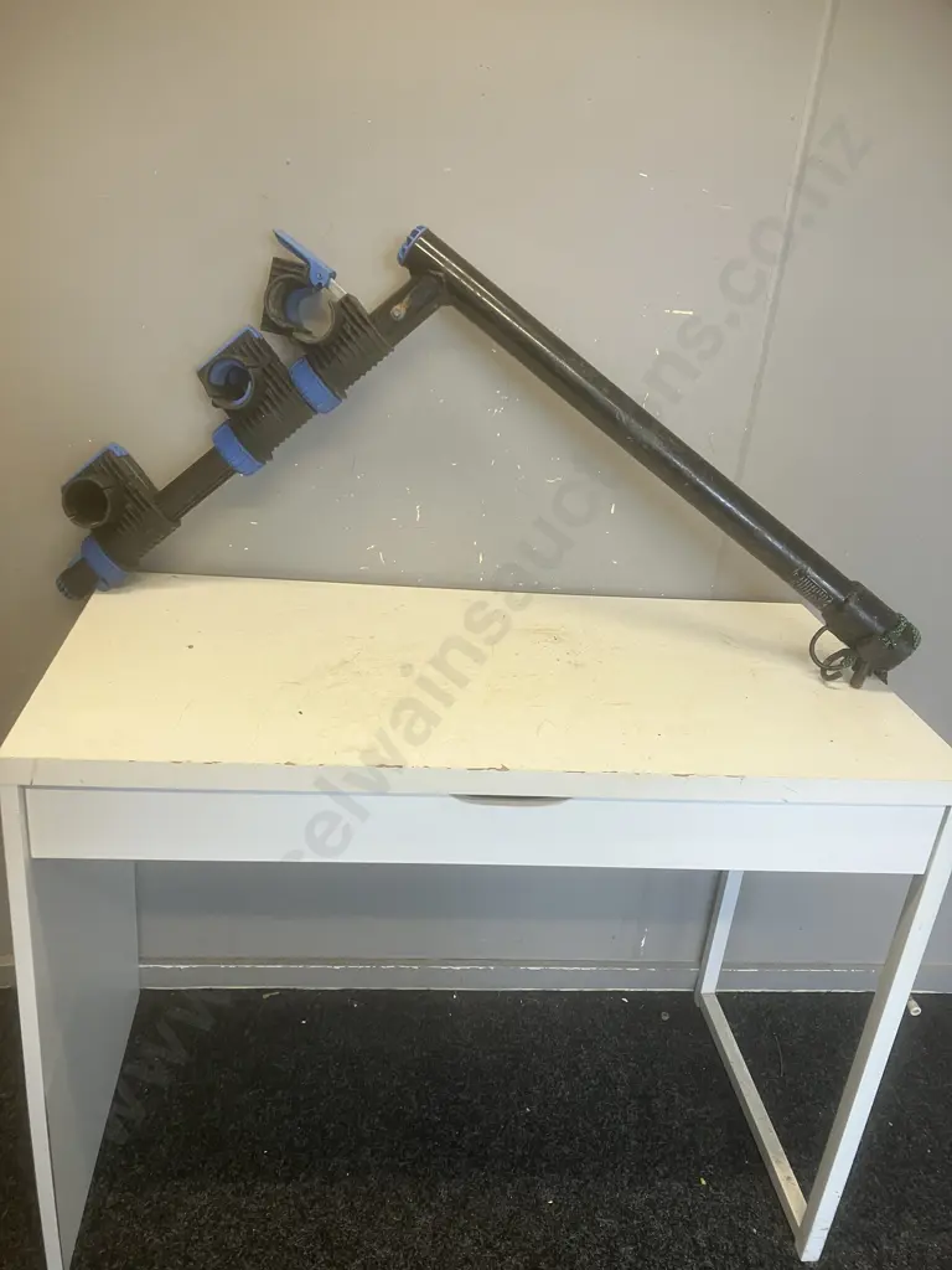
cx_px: 476
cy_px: 635
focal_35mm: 28
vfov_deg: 63.4
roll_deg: -5.7
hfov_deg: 49.7
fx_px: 1027
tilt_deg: -21.2
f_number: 1.8
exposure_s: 1/50
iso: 64
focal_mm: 3.99
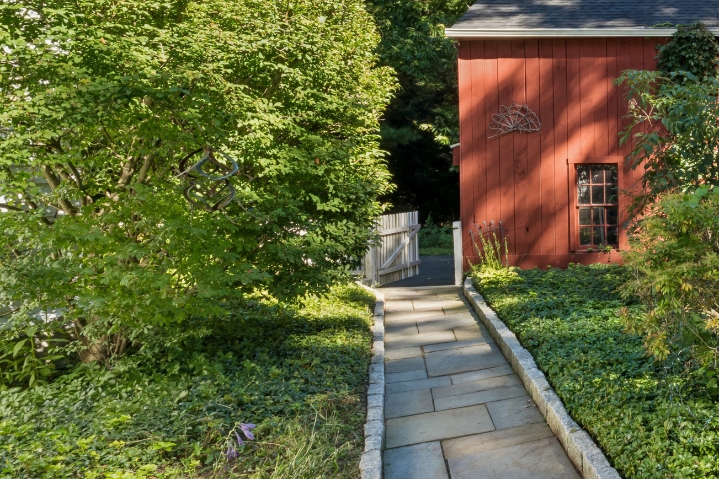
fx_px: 701
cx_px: 784
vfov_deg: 37.6
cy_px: 189
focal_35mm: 35
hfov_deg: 42.9
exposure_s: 1/5
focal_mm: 14.9
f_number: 22
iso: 100
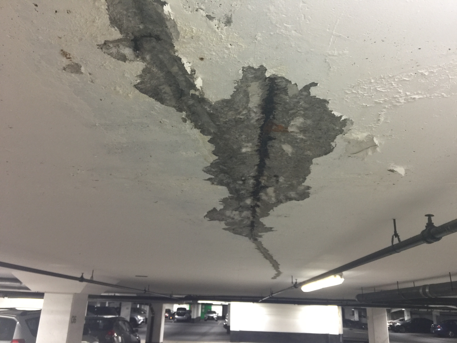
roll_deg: -1.6
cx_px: 228
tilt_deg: +20.5
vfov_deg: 48.2
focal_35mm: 29
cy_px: 172
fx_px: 383
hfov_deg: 61.7
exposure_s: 1/15
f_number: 2.2
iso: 64
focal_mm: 4.15
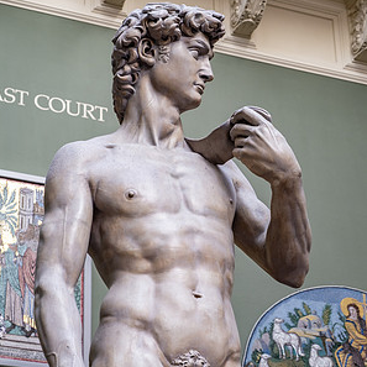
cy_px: 200
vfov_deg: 16.3
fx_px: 1283
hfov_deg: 16.3
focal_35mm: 107
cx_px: 183
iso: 640
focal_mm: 55
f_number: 2.8
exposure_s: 1/125
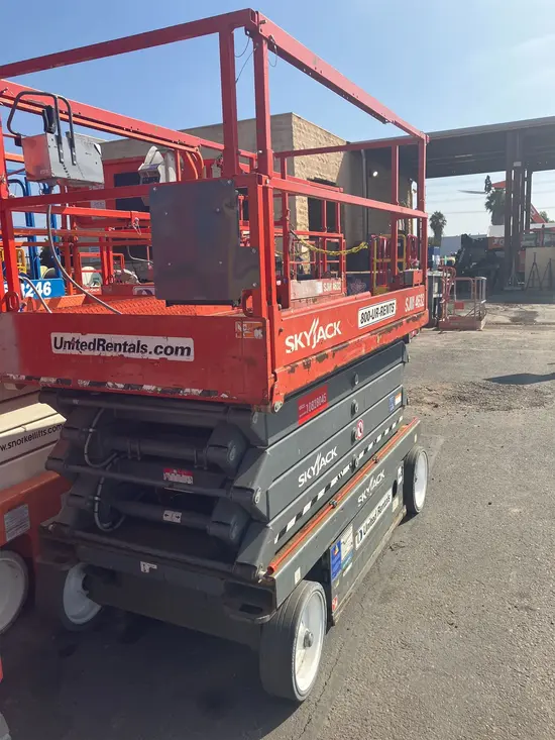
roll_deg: +0.8
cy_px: 370
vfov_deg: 63.4
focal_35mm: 28
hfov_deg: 49.8
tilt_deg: -9.4
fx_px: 598
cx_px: 278
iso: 32
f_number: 1.8
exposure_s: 1/1621
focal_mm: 3.99
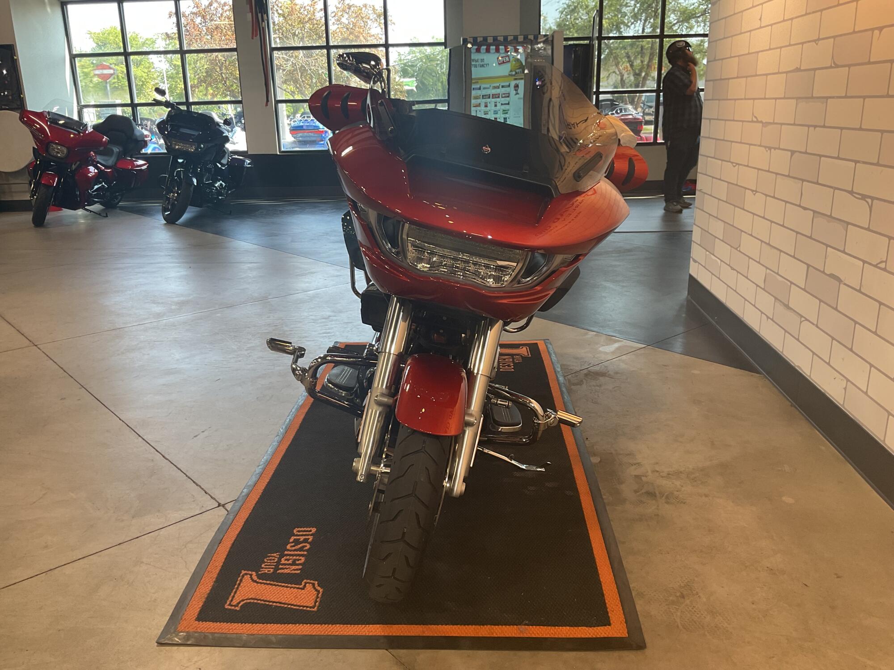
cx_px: 447
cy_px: 335
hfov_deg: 61.7
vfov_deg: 48.2
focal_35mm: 29
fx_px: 749
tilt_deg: -17.8
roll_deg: +2.6
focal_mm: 3
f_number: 1.8
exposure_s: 1/50
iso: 40
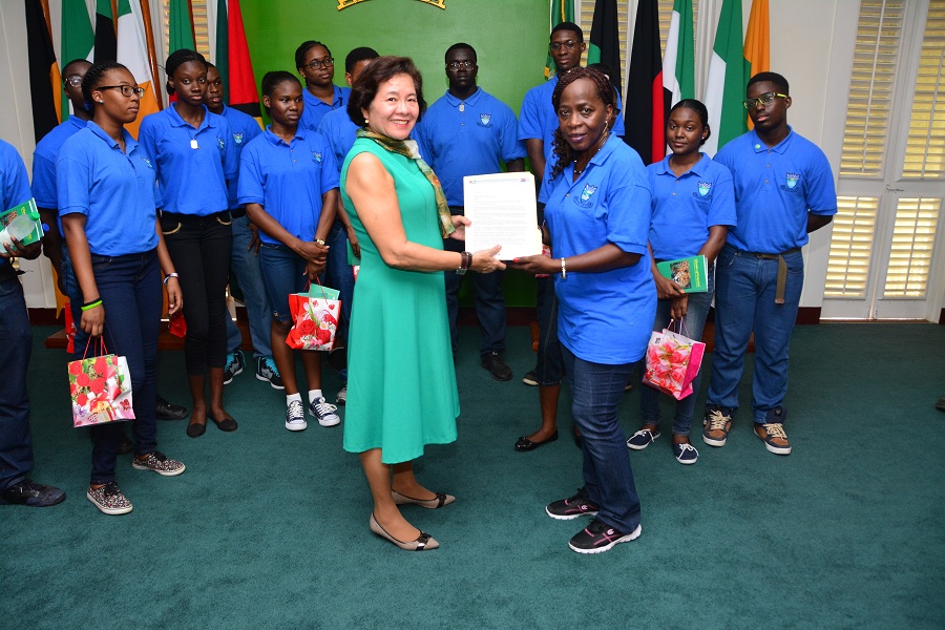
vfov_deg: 47.9
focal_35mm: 27
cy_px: 315
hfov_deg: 67.4
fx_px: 709
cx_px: 472
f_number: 4.5
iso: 800
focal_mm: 18
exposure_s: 1/80
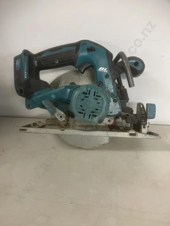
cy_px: 113
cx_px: 85
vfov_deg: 63.4
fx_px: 183
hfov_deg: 49.7
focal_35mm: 28
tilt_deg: -36.7
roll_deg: +7.9
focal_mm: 3.99
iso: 200
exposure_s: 1/50
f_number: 1.8
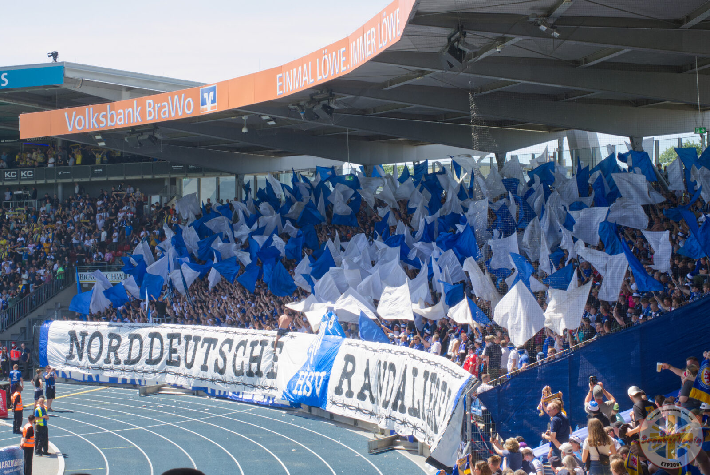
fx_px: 1460
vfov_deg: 18.5
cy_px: 238
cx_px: 355
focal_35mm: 74
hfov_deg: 27.3
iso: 200
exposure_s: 1/160
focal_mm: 27.2
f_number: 8
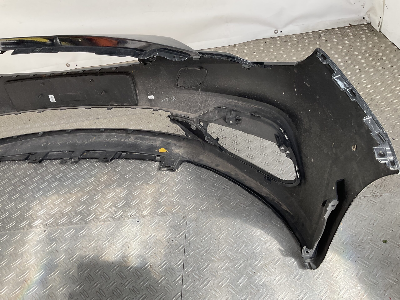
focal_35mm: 29
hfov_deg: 61.7
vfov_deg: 48.2
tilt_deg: -36.9
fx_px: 335
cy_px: 150
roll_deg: +13.4
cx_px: 200
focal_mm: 3
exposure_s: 1/360
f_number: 1.8
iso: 16
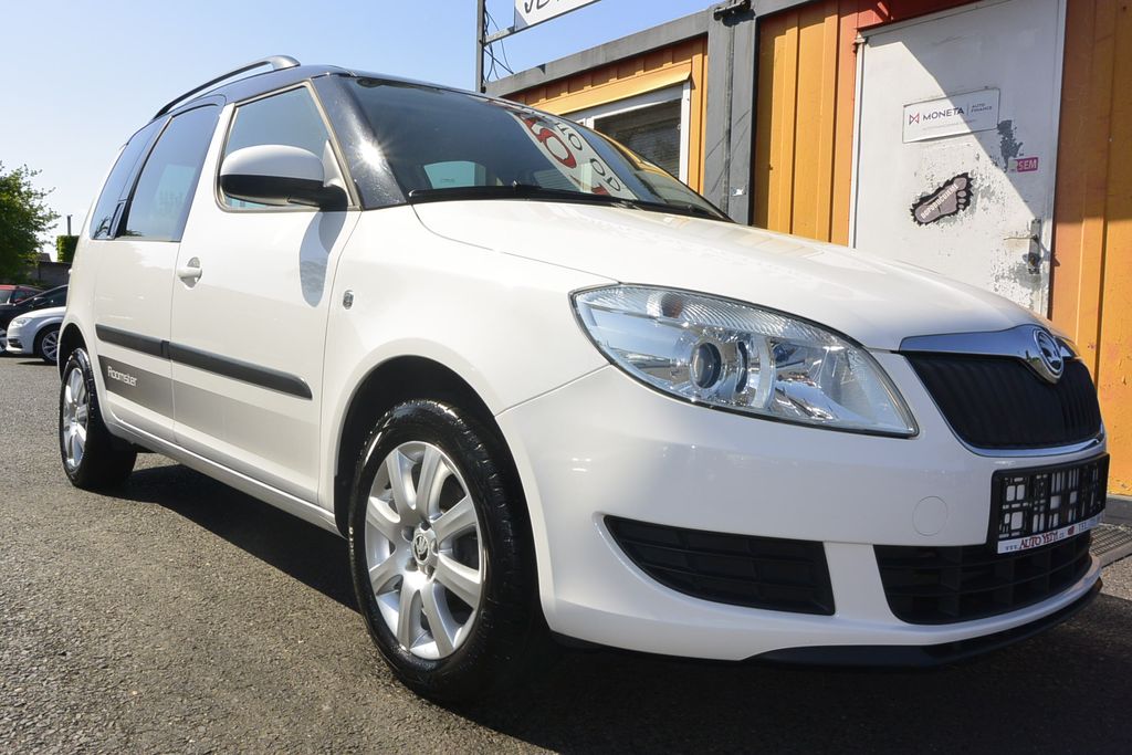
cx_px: 566
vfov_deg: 47.9
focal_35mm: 27
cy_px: 378
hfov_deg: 67.4
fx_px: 849
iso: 160
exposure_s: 1/250
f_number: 10
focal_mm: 10
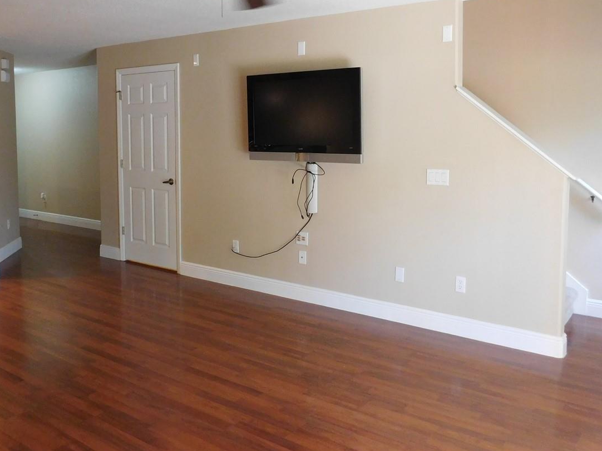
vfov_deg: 41.6
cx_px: 229
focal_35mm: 34
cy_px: 178
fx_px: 591
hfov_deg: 53.4
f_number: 3
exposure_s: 1/30
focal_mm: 4
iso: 360
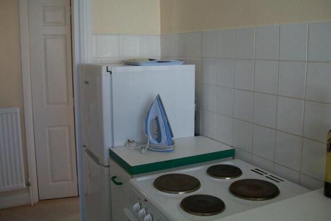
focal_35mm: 36
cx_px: 167
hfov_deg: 53.1
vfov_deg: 36.8
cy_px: 97
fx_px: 331
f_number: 2.8
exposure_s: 1/60
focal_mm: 5.7
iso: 155
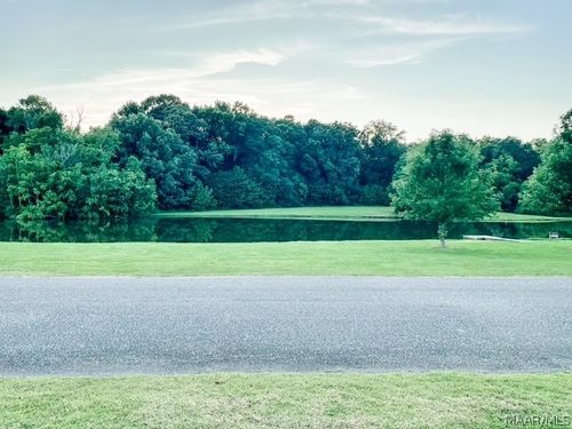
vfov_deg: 53.1
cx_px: 286
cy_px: 214
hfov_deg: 67.3
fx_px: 430
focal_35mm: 26
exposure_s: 1/1200
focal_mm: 4.2
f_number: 1.6
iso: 32
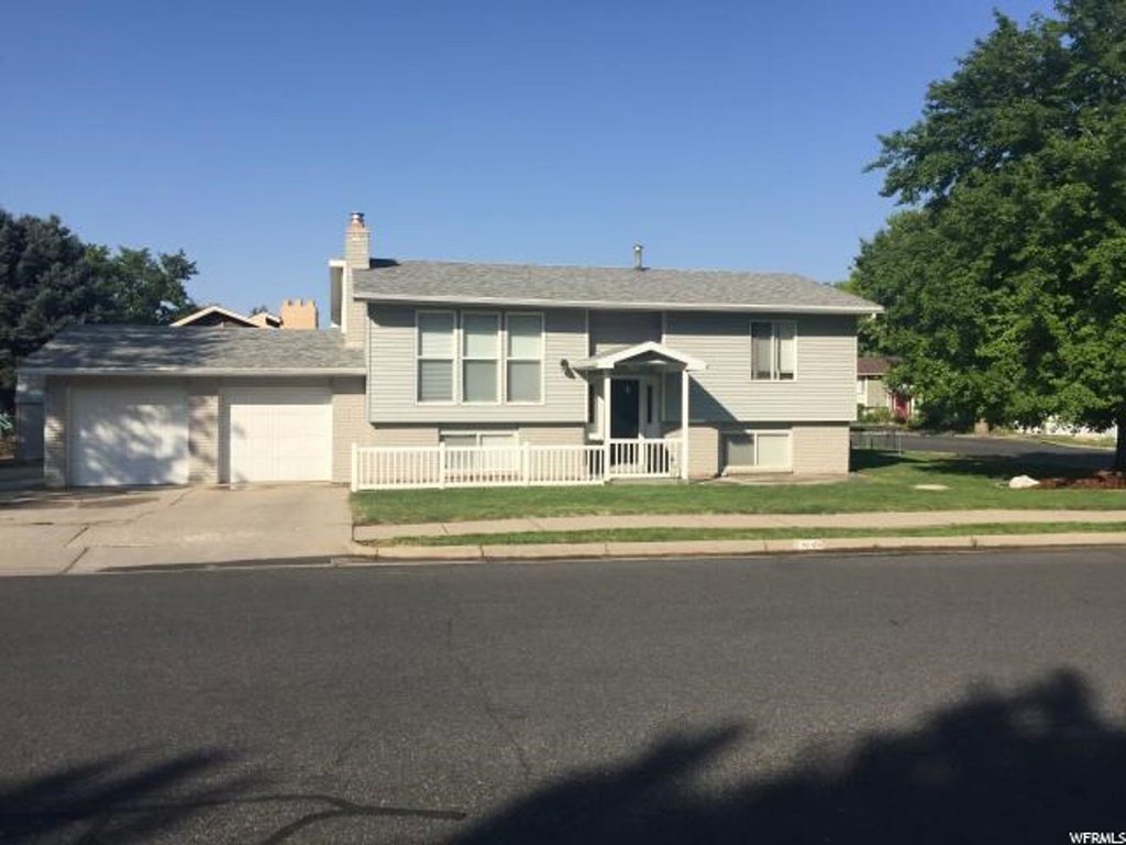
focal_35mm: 29
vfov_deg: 48.2
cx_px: 563
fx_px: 943
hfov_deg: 61.7
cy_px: 422
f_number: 2.2
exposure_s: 1/2326
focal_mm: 4.15
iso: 32
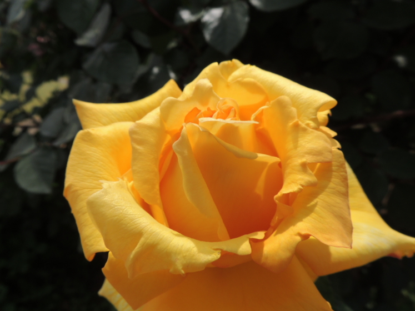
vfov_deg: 46.8
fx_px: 360
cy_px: 156
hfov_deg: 60.0
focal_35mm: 30
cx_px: 207
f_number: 4.3
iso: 100
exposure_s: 1/1600
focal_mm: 4.9
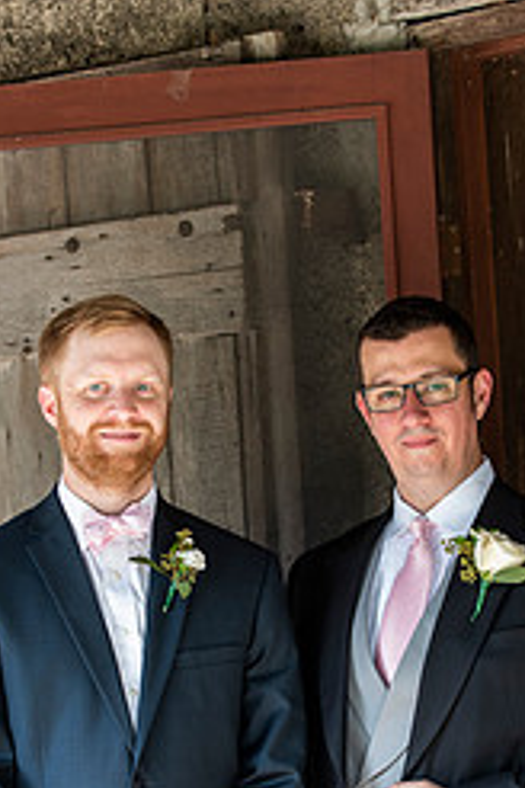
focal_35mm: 179
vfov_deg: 11.4
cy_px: 621
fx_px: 3915
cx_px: 262
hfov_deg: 7.7
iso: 400
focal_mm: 98
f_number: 3.5
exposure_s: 1/200
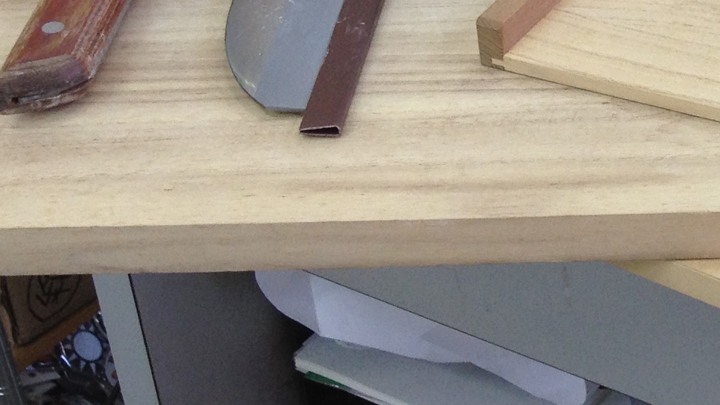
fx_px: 2424
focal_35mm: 127
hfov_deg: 15.3
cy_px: -97
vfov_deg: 9.4
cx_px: 1159
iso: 64
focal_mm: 4.28
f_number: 2.4
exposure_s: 1/40
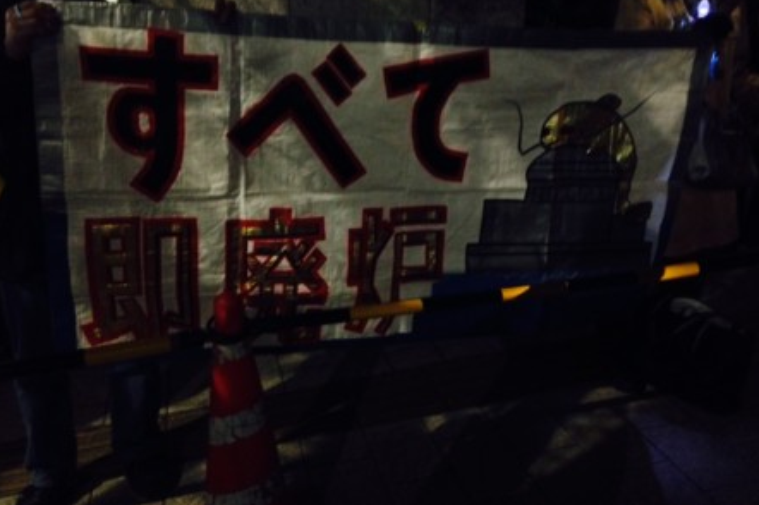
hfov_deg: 54.5
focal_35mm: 35
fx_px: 737
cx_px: 381
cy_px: 216
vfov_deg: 37.7
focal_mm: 4.12
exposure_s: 1/15
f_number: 2.4
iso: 800
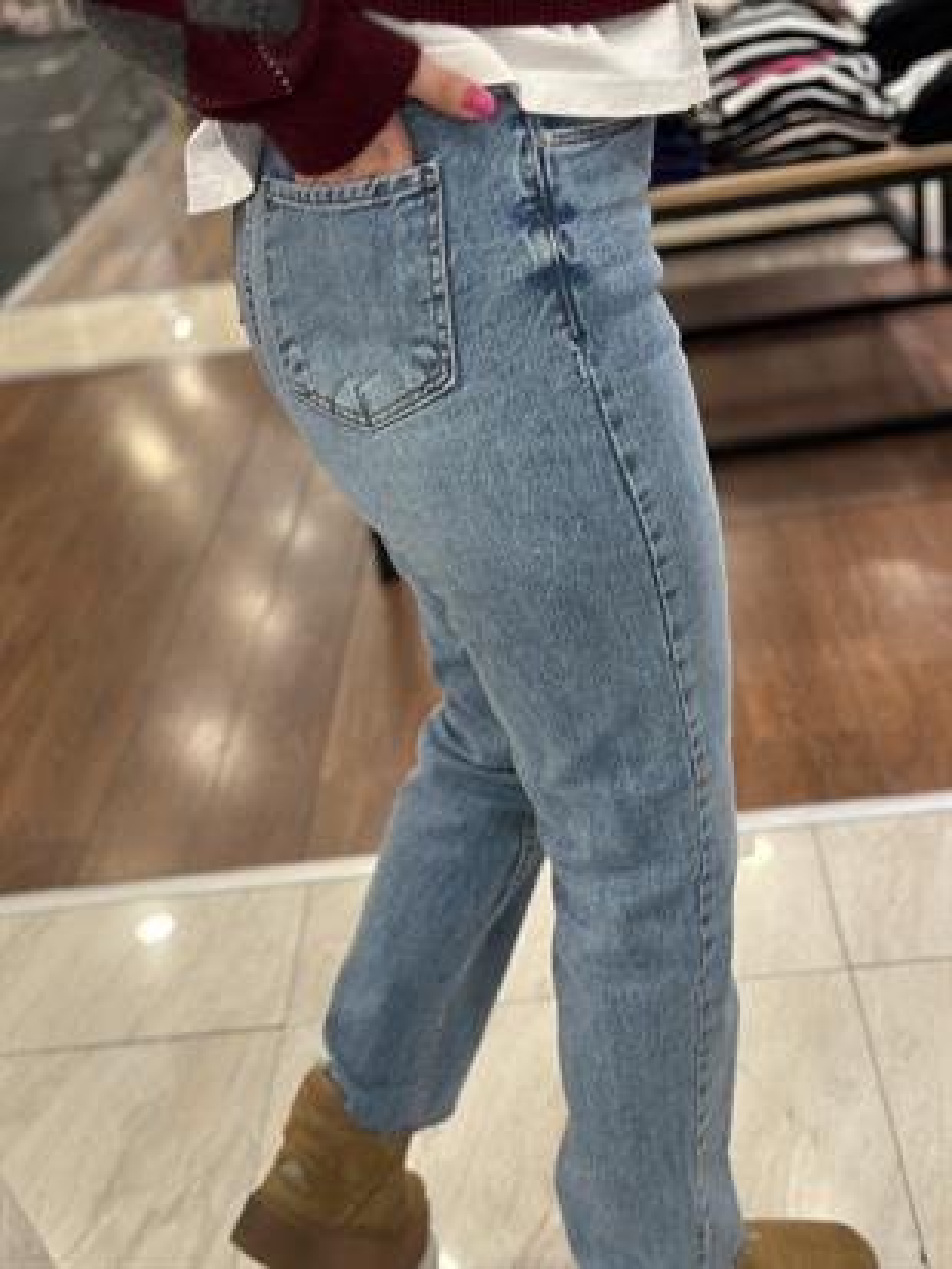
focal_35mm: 48
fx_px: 1759
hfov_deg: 30.3
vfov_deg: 39.6
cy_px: 634
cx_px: 476
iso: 125
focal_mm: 6.86
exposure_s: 1/50
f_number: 1.78
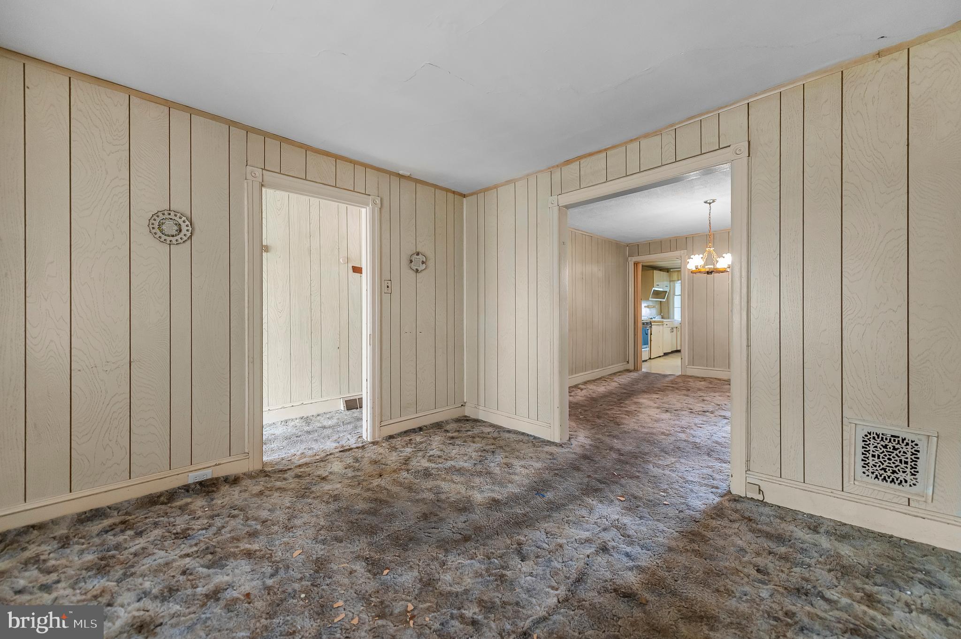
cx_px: 480
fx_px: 373
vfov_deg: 81.1
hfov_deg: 104.3
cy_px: 320
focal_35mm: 14
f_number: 2.8
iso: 1600
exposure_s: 1/125
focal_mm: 14
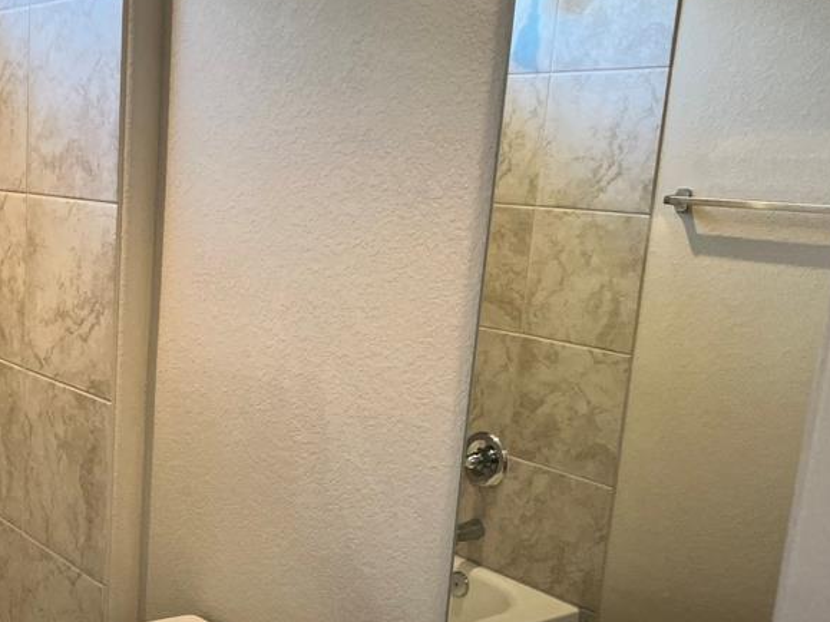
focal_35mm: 46
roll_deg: -2.7
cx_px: 204
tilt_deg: -12.5
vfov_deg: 31.3
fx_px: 1103
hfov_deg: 40.1
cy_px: 416
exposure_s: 1/120
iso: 100
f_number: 1.5
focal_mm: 5.7
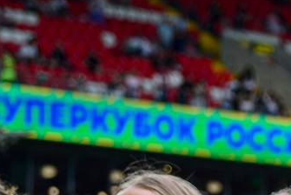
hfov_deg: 4.8
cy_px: 242
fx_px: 3212
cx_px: 1052
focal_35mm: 397
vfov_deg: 3.5
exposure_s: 1/1000
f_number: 4
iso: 800
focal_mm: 52
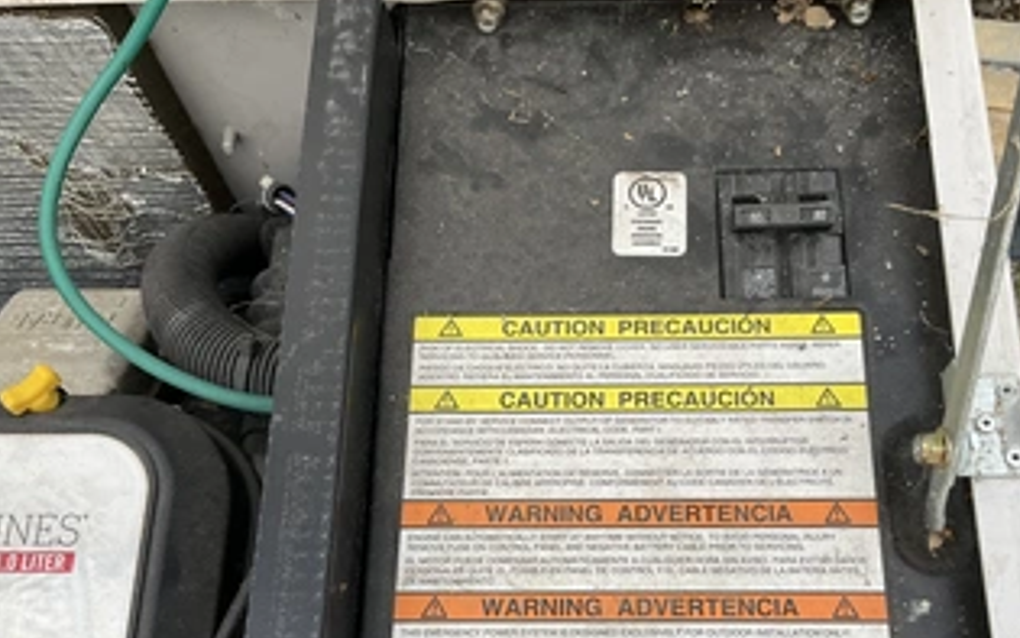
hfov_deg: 50.2
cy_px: 470
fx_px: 1084
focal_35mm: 39
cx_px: 593
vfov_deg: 32.2
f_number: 1.8
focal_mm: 3
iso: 25
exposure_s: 1/122
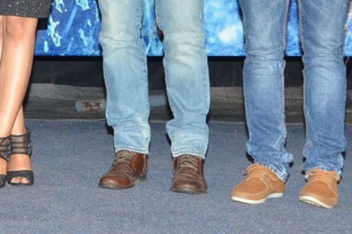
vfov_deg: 7.4
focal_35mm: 180
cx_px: -238
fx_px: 1757
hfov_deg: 10.9
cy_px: -152
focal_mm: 30
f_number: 6.3
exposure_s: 1/125
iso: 2500
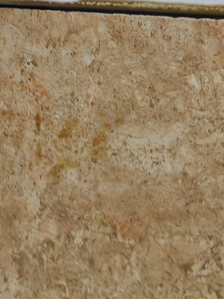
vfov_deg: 14.6
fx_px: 958
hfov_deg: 13.0
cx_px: -39
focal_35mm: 111
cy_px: -301
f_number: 1.95
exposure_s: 1/33
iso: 800
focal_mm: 5.52
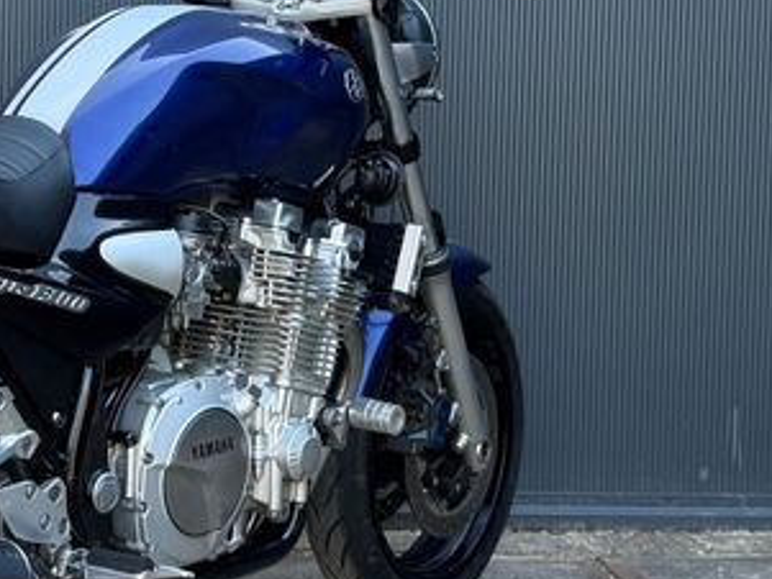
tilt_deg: -3.2
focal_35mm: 51
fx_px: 1138
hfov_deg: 34.1
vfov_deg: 28.5
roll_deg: -1.3
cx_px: -5
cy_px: 369
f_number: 1.78
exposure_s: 1/140
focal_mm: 6.76
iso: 80
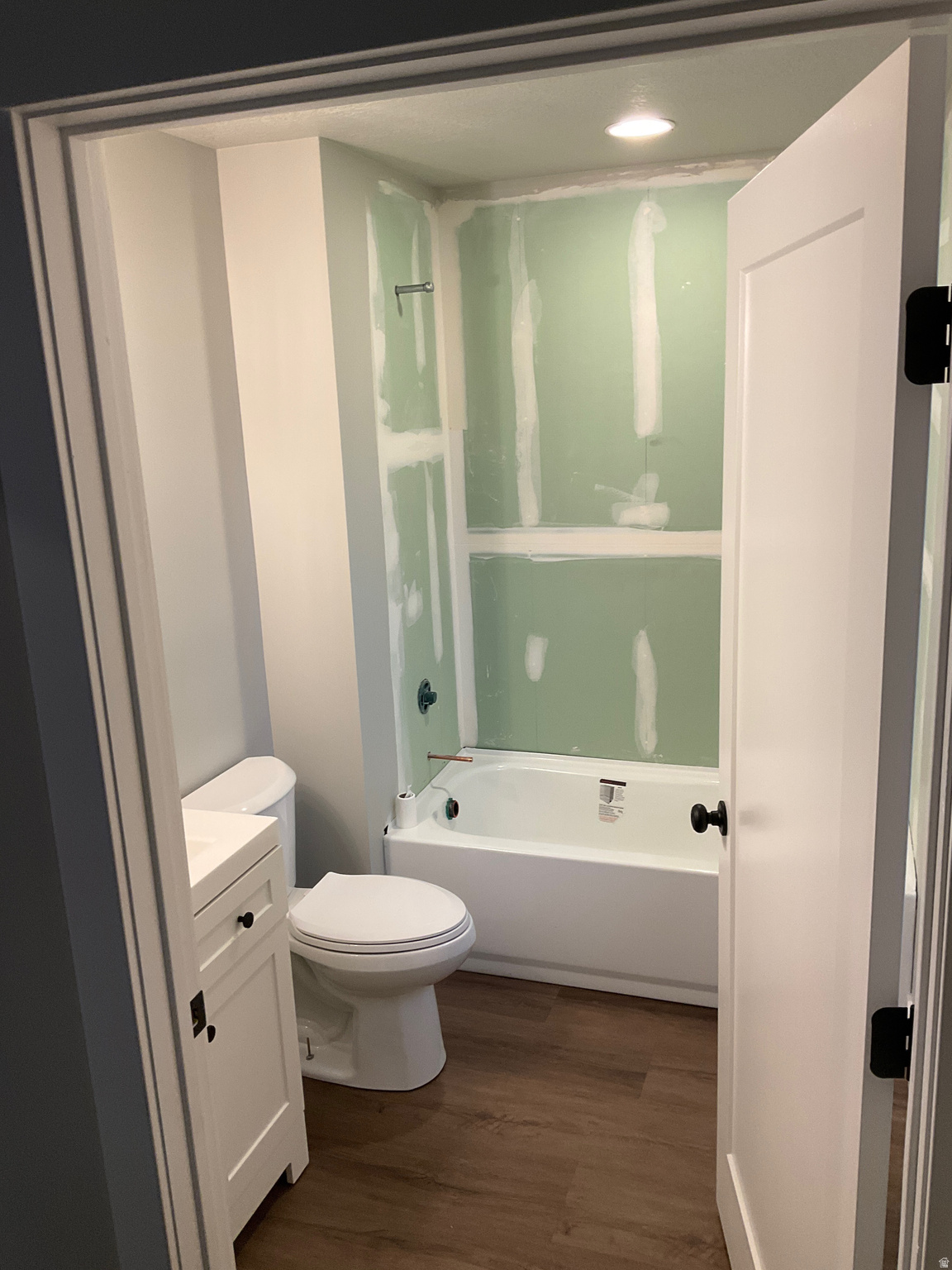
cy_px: 635
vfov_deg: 61.7
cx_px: 476
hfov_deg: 48.2
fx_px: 1063
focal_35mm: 29
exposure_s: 1/60
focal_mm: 3
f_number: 1.8
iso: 64
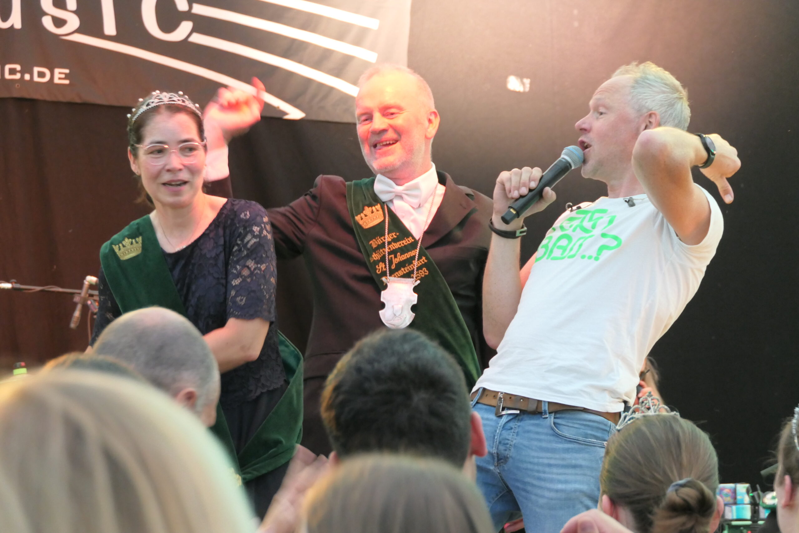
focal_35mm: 135
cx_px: 400
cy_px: 266
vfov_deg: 10.2
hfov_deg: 15.2
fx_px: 2996
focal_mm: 49.3
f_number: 4.2
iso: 1600
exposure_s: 1/30
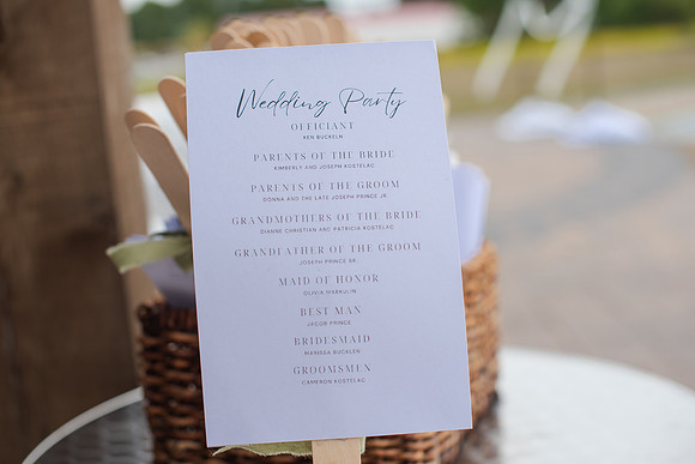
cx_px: 348
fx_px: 965
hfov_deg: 39.6
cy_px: 232
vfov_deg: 27.0
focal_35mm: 50
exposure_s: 1/1000
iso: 100
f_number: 3.2
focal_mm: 50
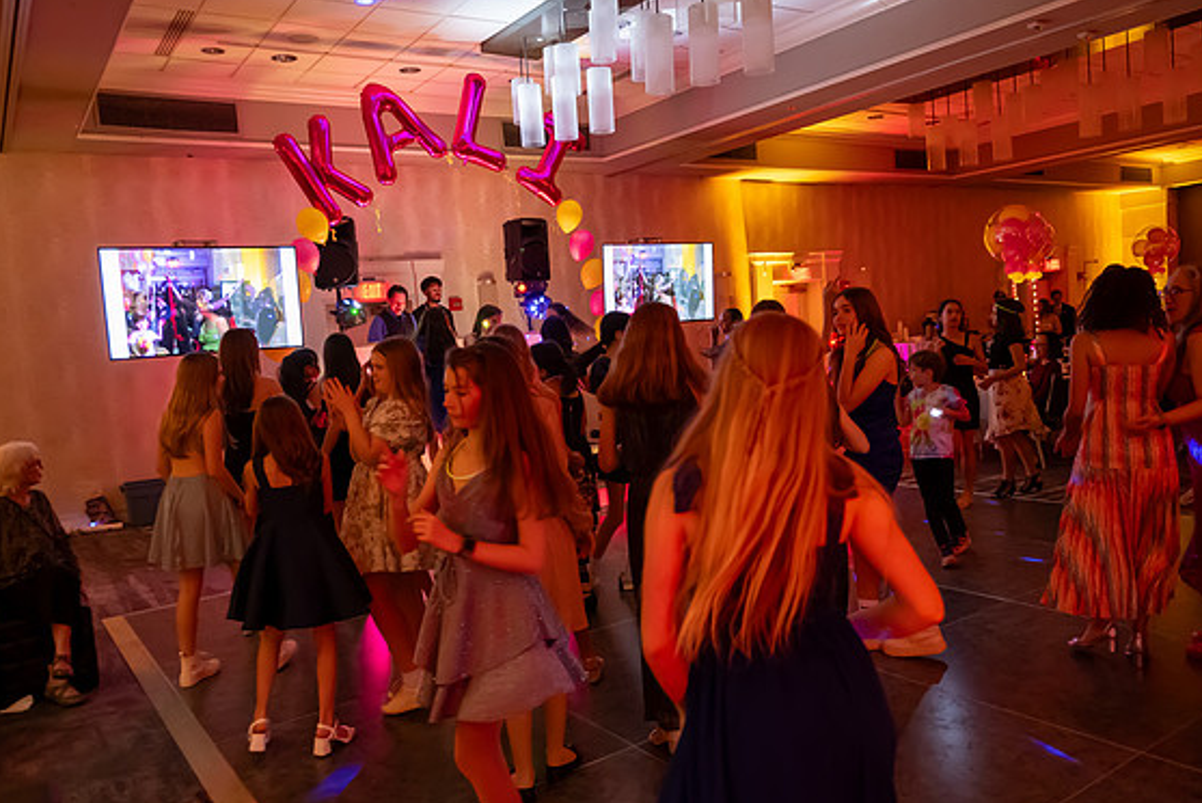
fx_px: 869
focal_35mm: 26
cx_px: 598
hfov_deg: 69.4
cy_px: 402
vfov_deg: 49.6
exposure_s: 1/80
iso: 3200
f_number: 2.8
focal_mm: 17
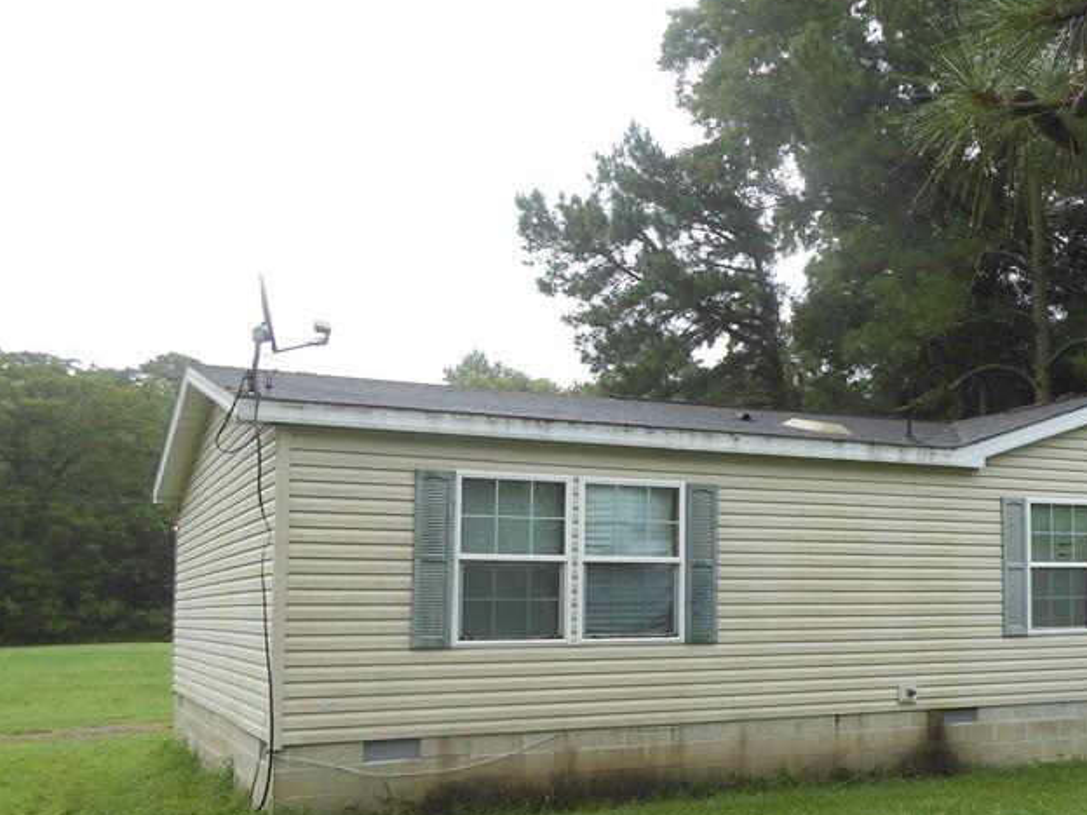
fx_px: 1287
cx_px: 861
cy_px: 448
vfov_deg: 35.1
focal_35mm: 41
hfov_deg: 43.7
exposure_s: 1/160
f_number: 3.2
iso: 80
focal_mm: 4.5
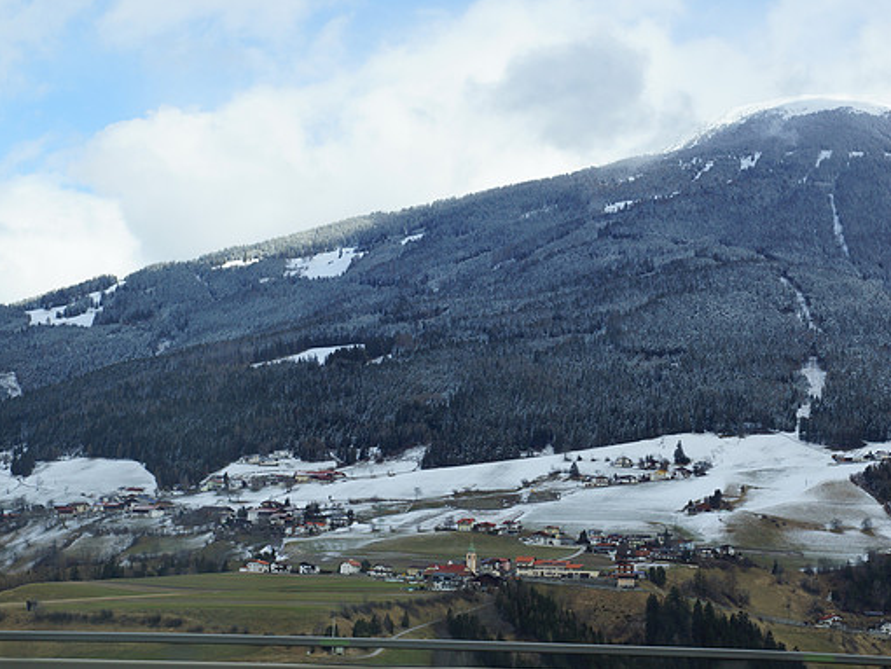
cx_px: 416
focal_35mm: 82
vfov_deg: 18.0
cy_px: 333
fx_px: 2112
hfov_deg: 23.8
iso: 100
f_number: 10
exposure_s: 1/125
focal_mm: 50
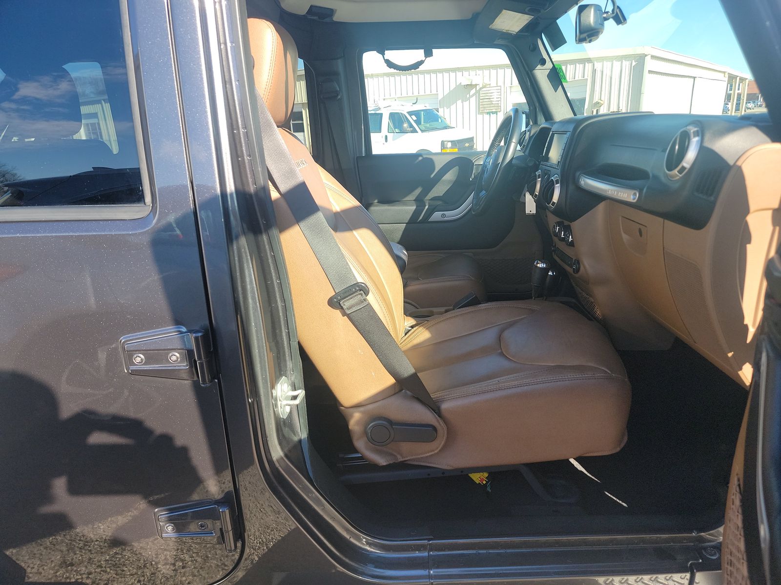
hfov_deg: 71.6
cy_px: 292
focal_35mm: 24
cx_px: 390
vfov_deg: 56.8
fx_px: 541
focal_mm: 6.7
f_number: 1.8
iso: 50
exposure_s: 1/159
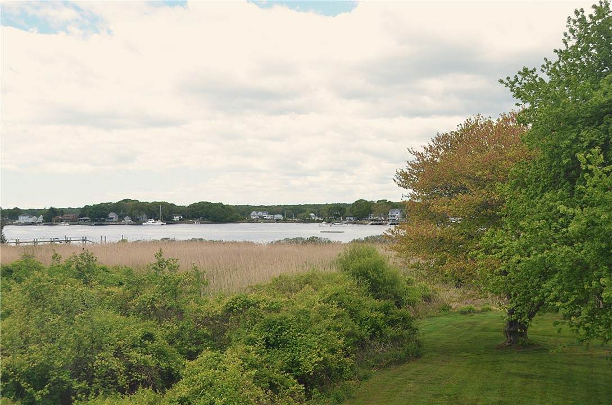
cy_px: 202
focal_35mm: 38
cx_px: 306
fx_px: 636
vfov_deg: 35.3
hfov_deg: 51.4
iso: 100
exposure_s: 1/250
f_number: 5.6
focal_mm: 25
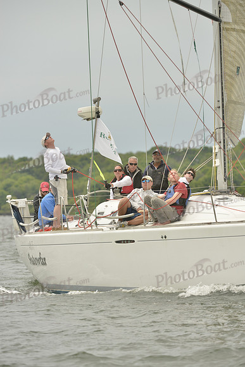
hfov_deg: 4.6
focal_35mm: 300
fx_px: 3060
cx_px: 122
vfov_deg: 6.9
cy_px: 184
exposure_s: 1/1000
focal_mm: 300
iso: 400
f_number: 6.3
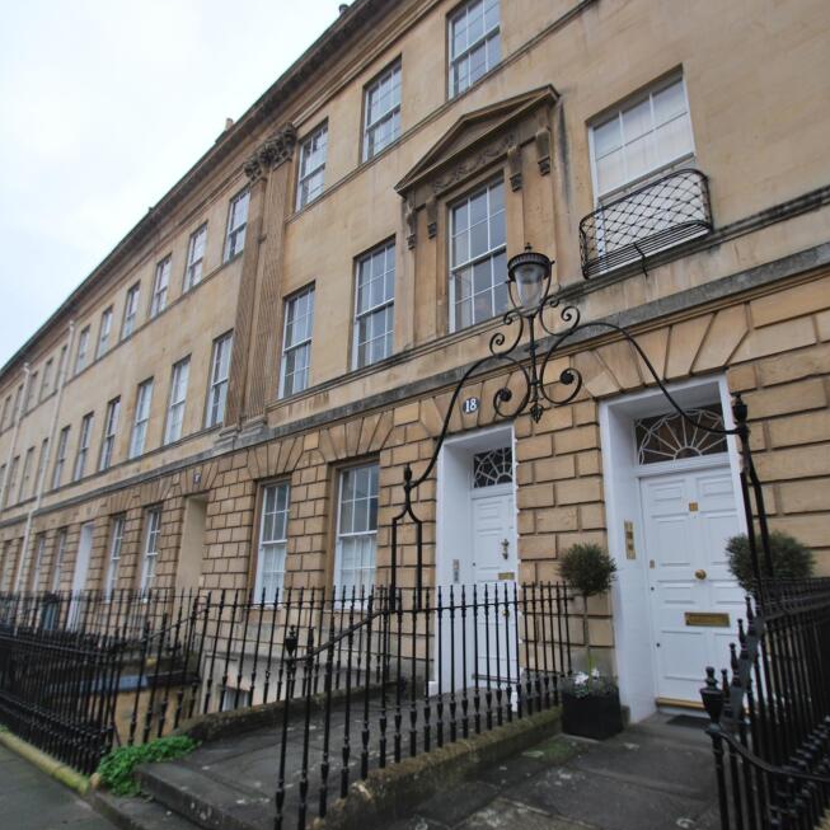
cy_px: 415
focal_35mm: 20
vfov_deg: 74.8
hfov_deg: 74.8
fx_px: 543
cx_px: 426
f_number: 5
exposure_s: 1/100
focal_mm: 10
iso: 200
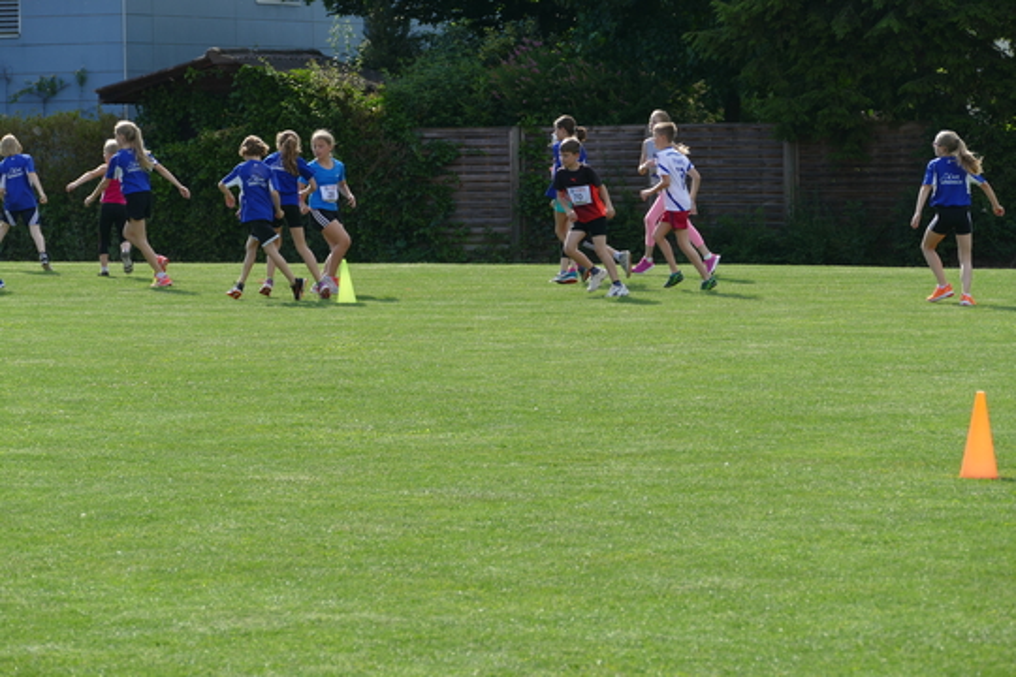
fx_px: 5080
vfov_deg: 7.6
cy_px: 338
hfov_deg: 11.4
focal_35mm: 180
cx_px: 508
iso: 125
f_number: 4
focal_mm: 65.81
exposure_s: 1/640
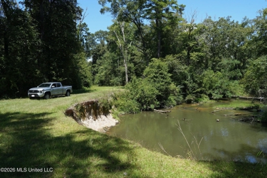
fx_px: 178
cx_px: 134
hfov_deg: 73.7
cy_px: 89
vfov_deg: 53.1
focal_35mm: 24
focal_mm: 24
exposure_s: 1/100
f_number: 11
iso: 160
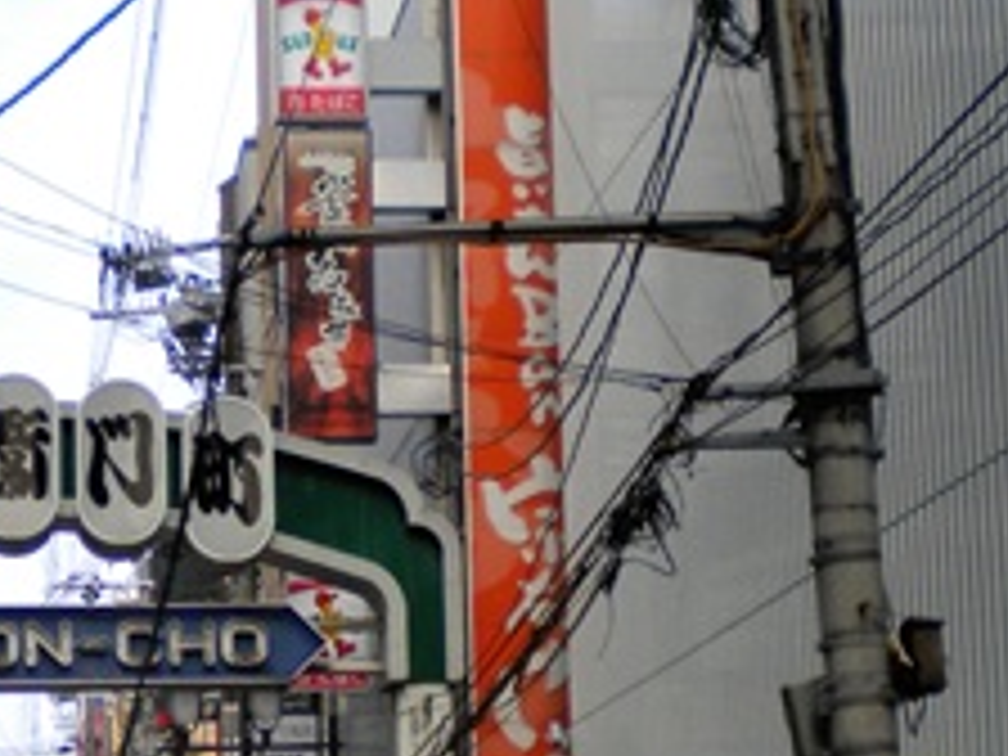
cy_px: 767
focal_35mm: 78
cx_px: 58
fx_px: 2271
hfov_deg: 24.2
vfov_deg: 18.4
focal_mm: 6.3
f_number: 3.1
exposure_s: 1/505
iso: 80
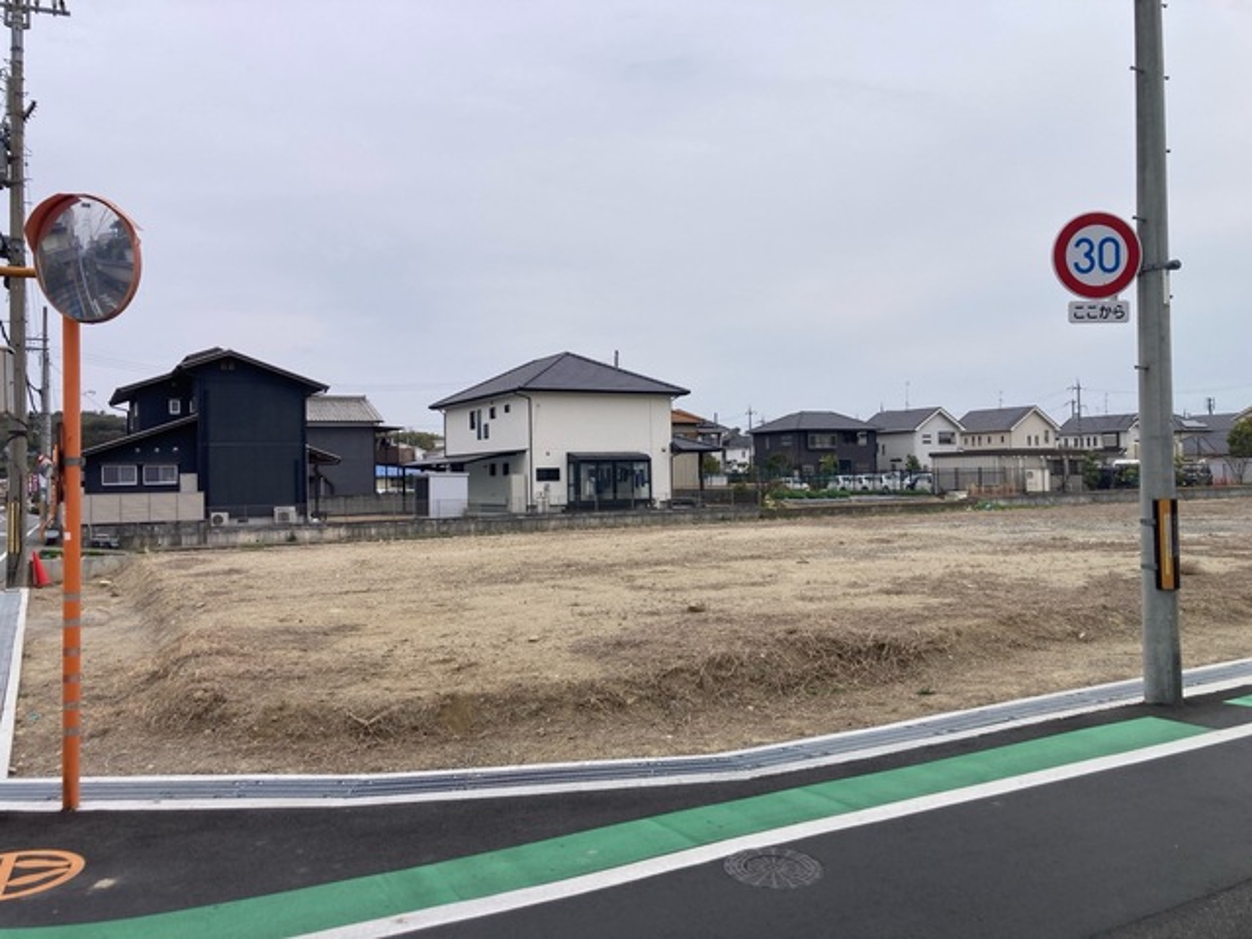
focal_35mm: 28
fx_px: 1013
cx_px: 626
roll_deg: +0.2
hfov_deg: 63.4
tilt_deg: -0.3
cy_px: 470
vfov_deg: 49.7
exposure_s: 1/1517
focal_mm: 3.99
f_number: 1.8
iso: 20
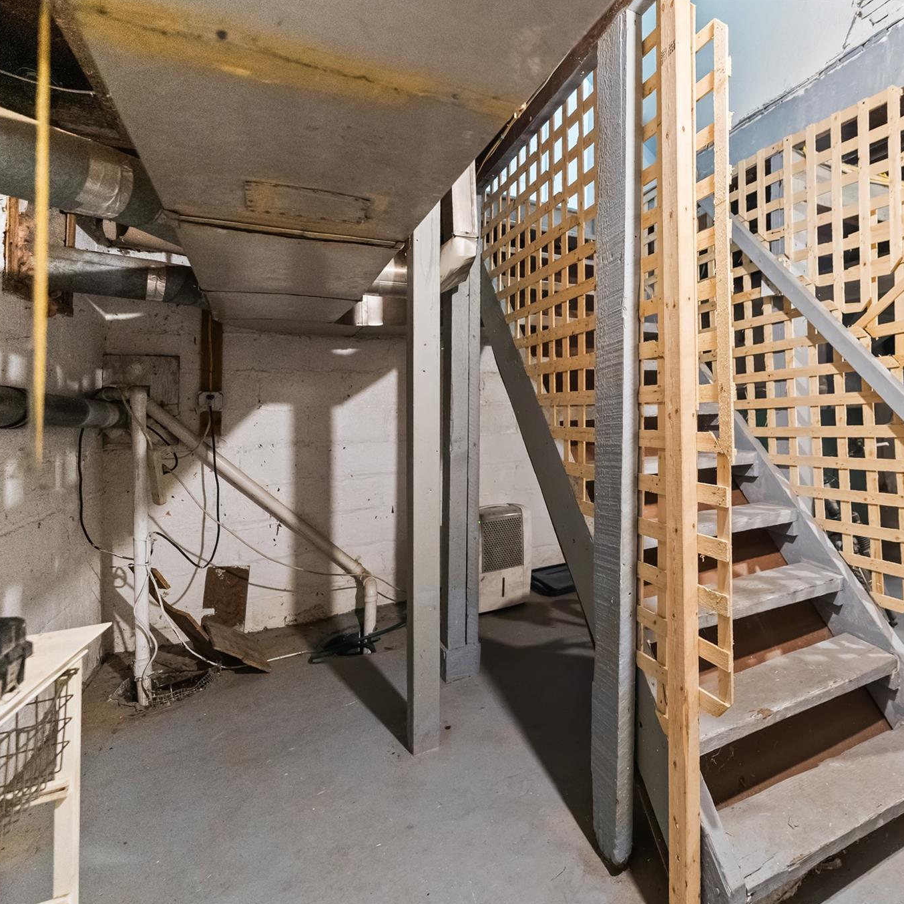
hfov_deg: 75.1
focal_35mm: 18
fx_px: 532
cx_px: 675
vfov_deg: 80.7
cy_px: 453
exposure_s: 1/60
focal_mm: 14
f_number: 2.8
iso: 4000
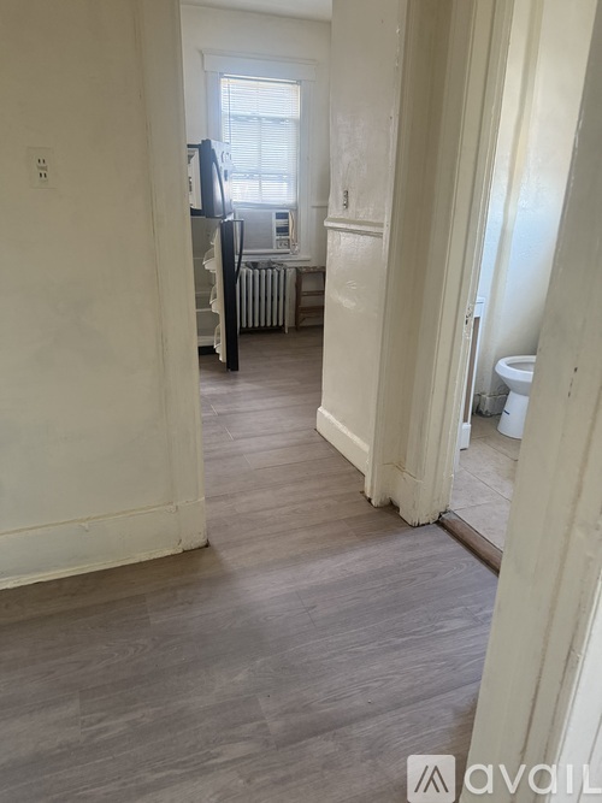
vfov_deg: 71.6
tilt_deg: -20.4
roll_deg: +0.3
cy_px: 402
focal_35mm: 24
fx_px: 557
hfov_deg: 56.8
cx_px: 301
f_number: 1.78
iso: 400
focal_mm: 6.76
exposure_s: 1/60
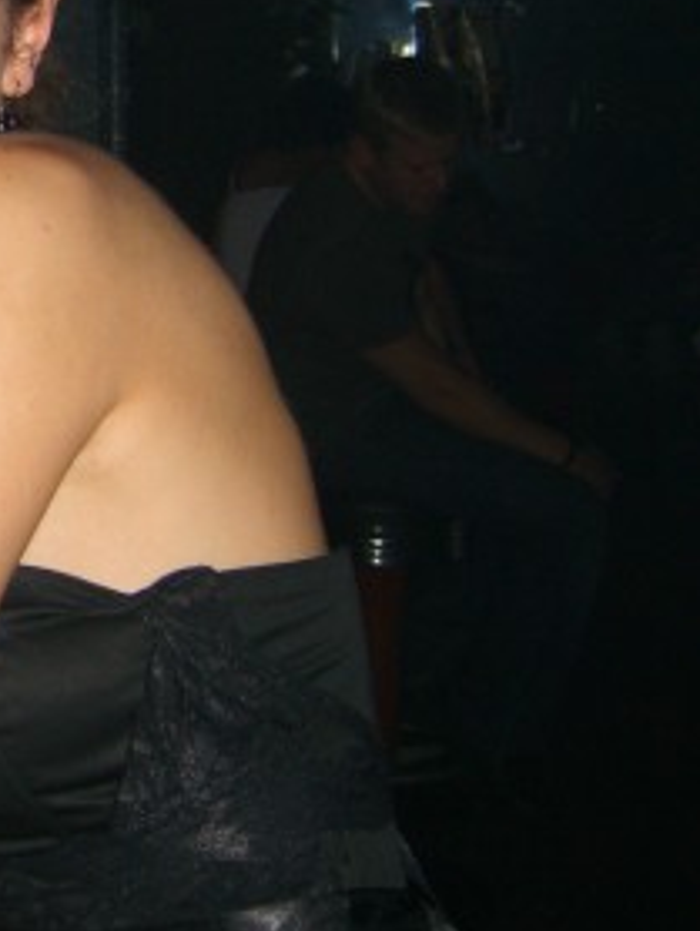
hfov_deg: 16.6
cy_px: 244
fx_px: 2208
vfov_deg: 23.6
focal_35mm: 82
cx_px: -301
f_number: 2.8
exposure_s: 1/60
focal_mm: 7.9
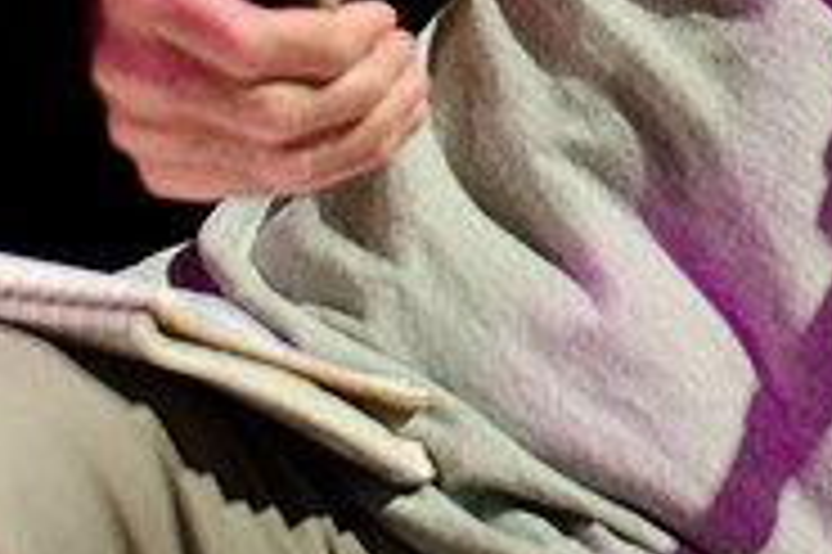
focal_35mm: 141
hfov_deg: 14.4
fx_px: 3256
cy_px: -291
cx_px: 756
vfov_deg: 9.4
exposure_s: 1/500
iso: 1600
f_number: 2.8
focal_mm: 30
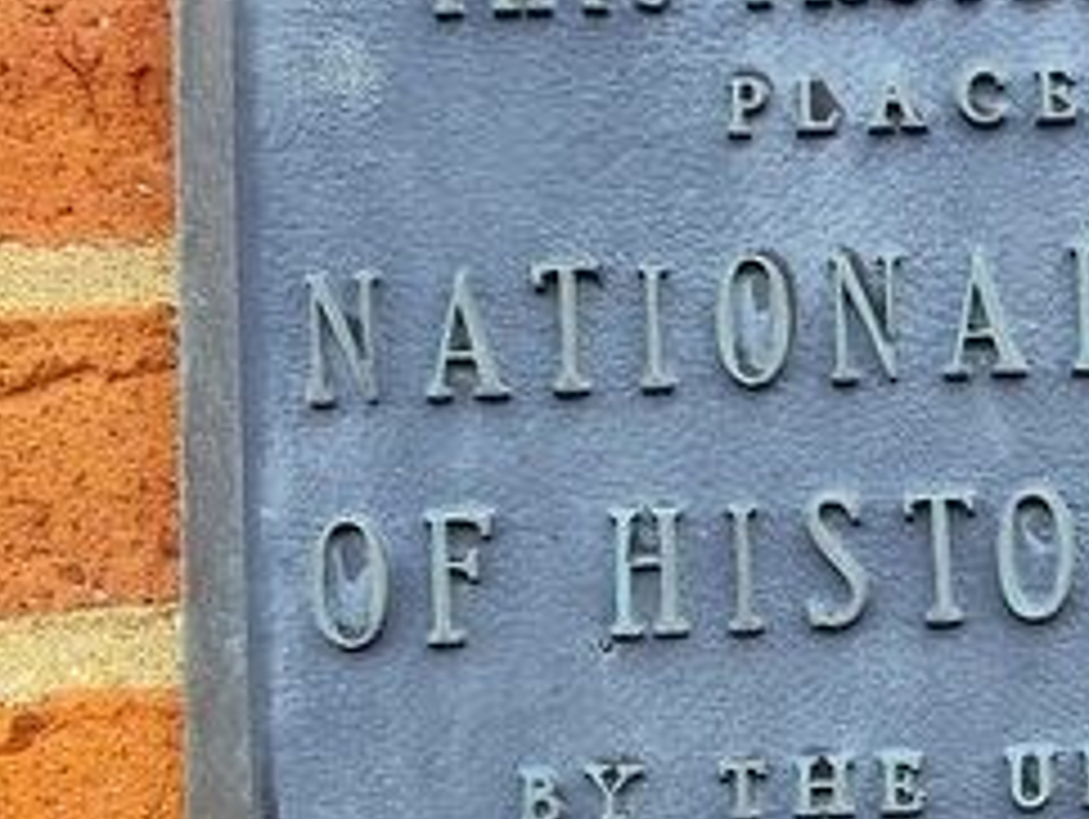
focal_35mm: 76
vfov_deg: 19.1
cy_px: 738
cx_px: 1292
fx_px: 2393
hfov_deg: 23.5
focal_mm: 5.56
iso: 148
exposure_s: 1/120
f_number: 1.8
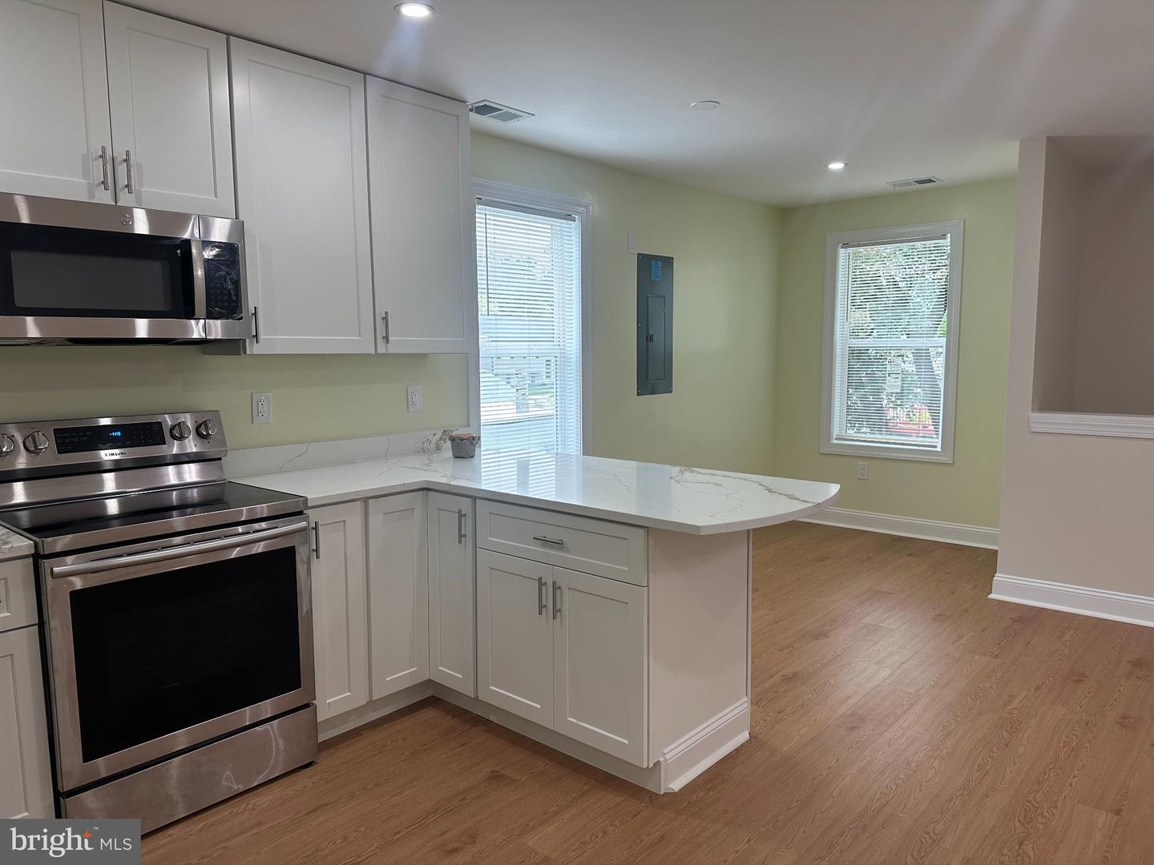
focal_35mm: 24
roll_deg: +0.6
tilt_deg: -6.0
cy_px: 432
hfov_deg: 71.6
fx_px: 800
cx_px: 577
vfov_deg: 56.8
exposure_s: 1/133
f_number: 1.78
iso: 100
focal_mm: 6.86
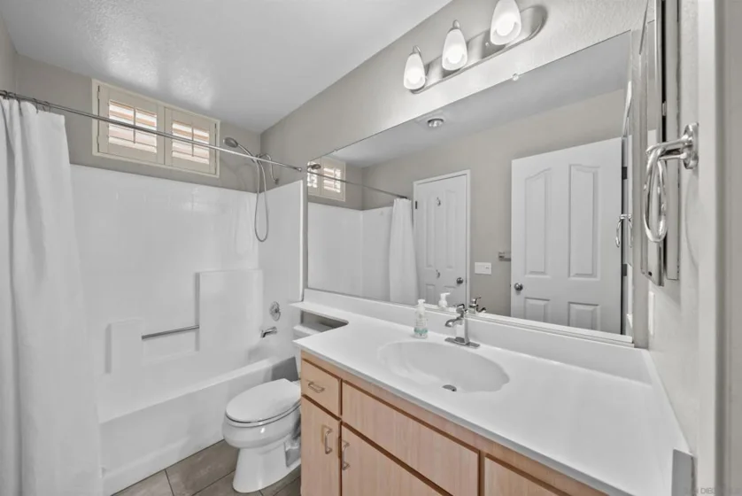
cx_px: 371
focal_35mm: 12
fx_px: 247
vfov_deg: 90.1
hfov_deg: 112.6
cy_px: 248
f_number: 8
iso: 250
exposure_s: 1/1.67
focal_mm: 12
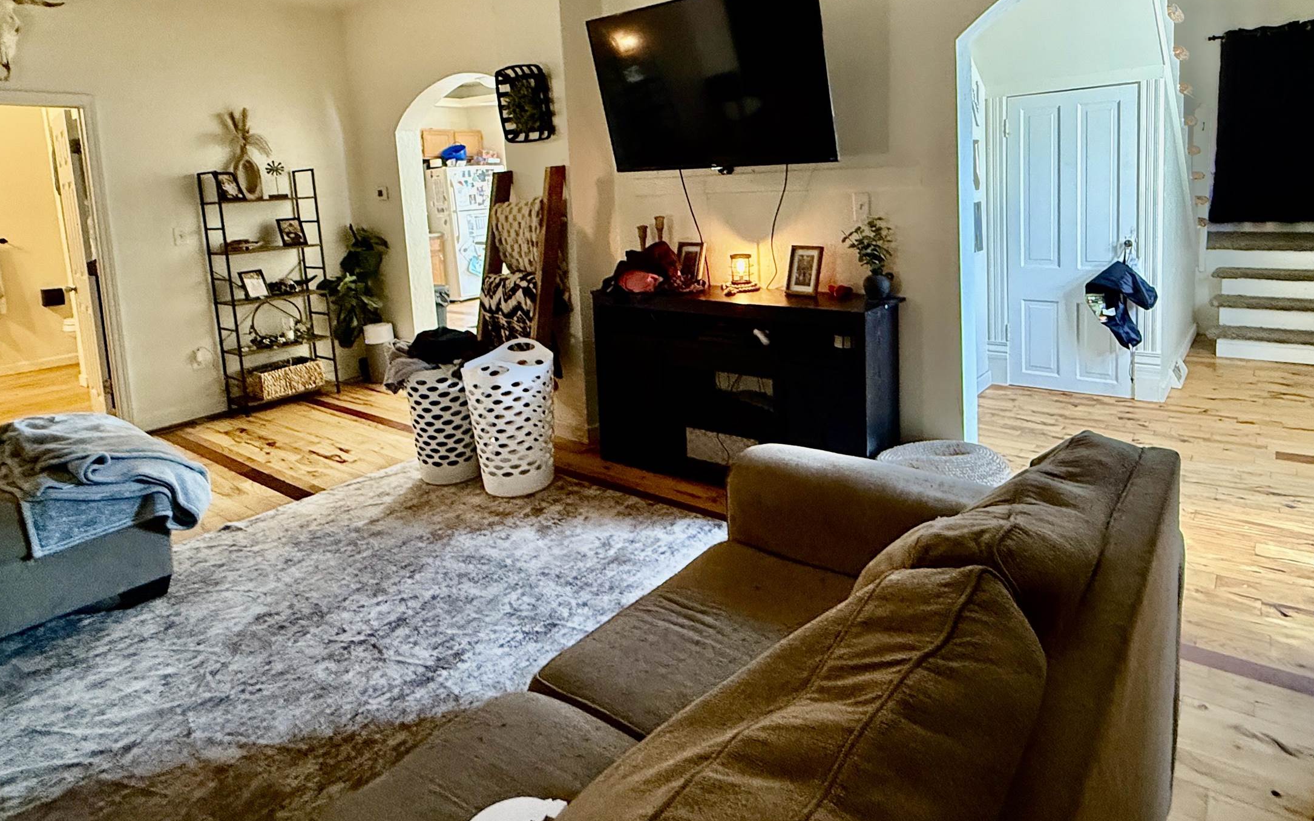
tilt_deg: -5.5
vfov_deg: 55.9
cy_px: 263
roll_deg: +2.8
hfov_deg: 82.0
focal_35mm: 21
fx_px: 752
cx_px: 732
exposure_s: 1/60
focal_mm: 2.22
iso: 640
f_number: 2.2
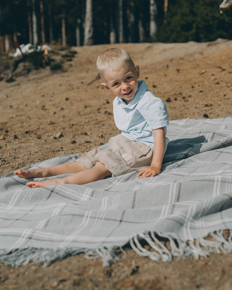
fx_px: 489
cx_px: 115
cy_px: 121
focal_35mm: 57
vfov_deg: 32.9
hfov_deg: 26.7
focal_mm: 50
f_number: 4
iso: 100
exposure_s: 1/3200
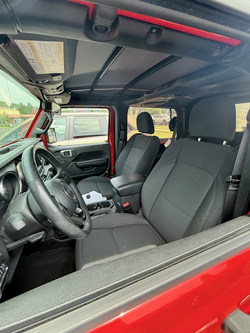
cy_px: 166
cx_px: 125
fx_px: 135
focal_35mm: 14
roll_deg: +1.3
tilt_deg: -20.5
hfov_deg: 85.7
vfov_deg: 102.1
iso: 64
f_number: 2.2
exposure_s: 1/136
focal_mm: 2.22
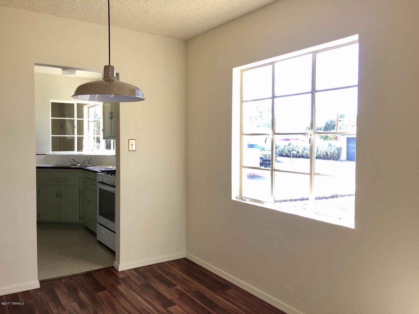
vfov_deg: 48.2
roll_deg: -0.1
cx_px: 210
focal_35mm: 29
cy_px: 157
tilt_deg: -1.3
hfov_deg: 61.7
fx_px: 351
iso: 50
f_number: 2.2
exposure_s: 1/120
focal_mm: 4.15
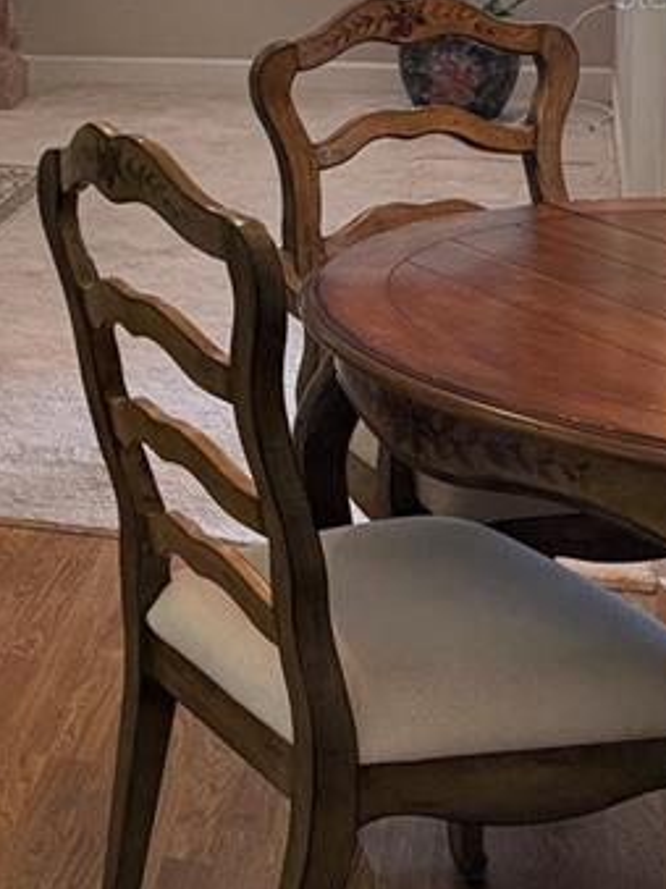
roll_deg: +1.8
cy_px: -8
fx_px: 2182
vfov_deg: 22.1
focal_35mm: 85
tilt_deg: -6.5
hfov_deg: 15.7
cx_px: -380
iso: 250
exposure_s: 1/120
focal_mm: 6.76
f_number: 1.78
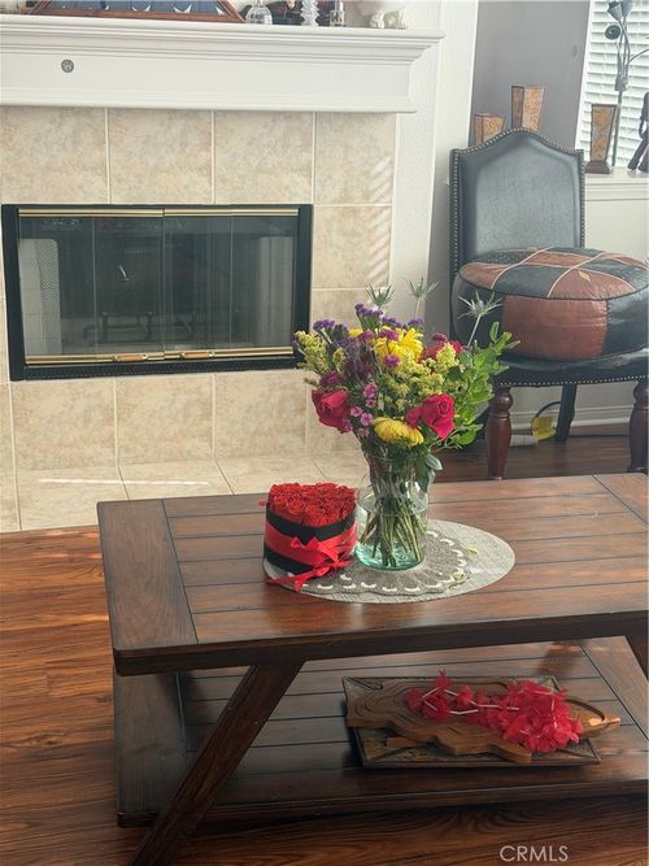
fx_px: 1200
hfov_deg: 30.3
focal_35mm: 48
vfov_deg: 39.7
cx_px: 324
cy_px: 433
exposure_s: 1/121
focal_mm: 6.76
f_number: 1.78
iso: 64
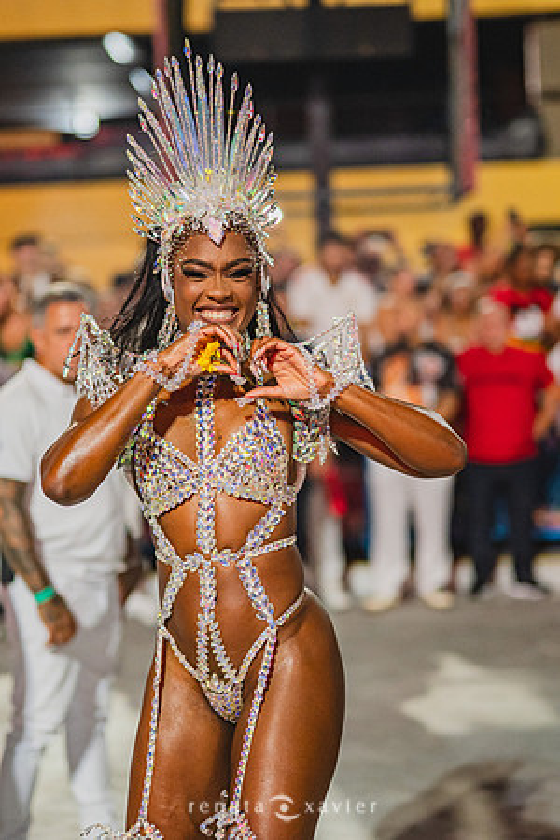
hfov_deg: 18.2
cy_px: 420
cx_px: 280
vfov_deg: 27.0
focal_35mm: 75
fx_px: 1750
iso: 1600
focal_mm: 50
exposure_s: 1/1000
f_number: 1.2
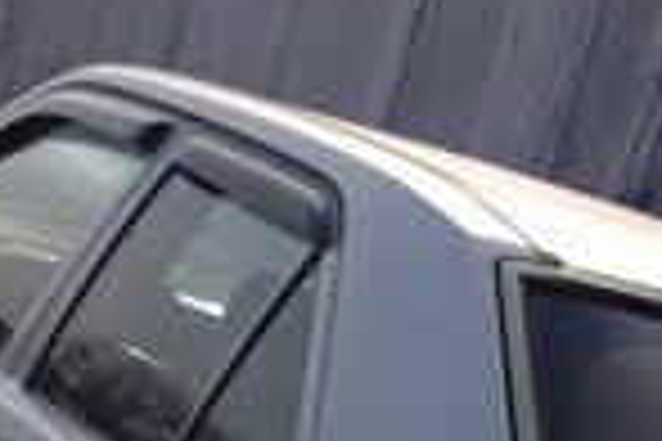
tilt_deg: -18.3
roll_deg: -18.5
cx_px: 383
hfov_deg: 17.6
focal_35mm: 116
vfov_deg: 10.9
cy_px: 837
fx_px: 2133
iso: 50
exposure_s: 1/1938
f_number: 2.4
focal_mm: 4.12
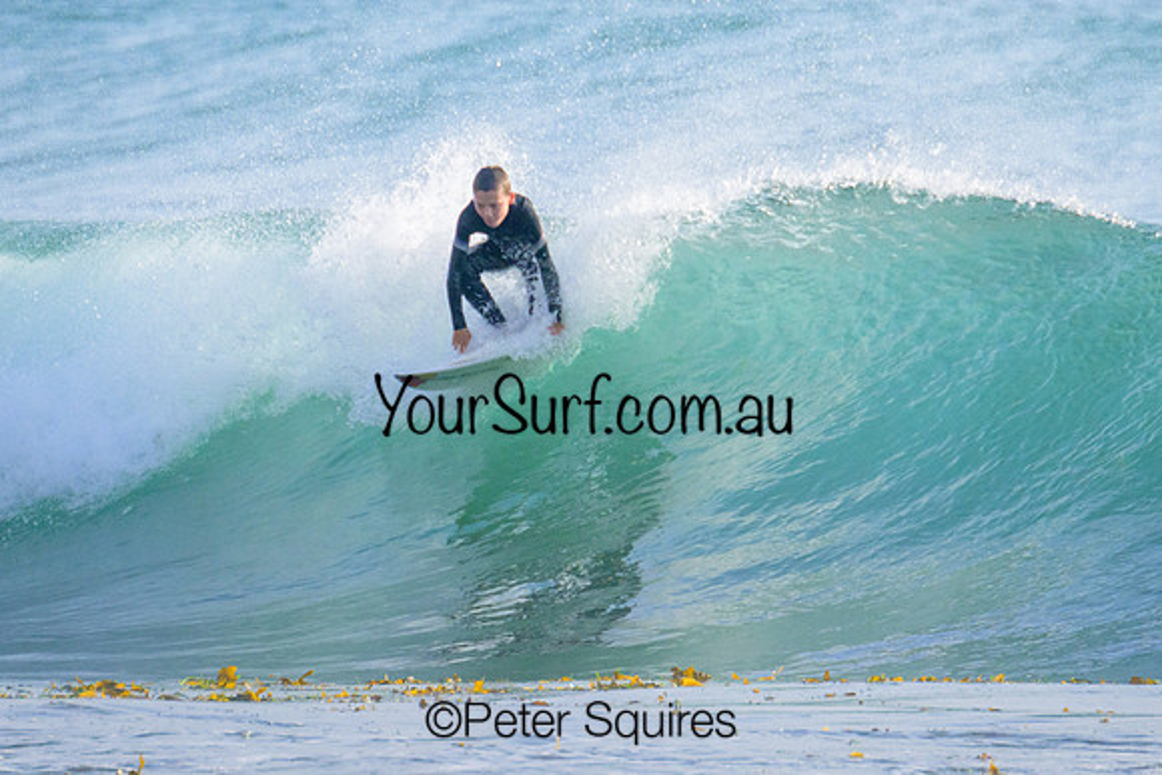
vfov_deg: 1.3
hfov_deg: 1.9
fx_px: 35375
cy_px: 261
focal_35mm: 1096
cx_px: 633
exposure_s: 1/2000
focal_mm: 800
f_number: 13
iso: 1800
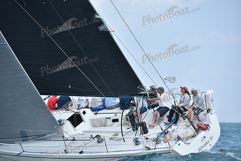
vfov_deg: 7.4
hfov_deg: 11.1
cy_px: 80
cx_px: 120
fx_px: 1239
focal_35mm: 185
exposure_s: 1/1250
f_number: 5.6
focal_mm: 185
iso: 250
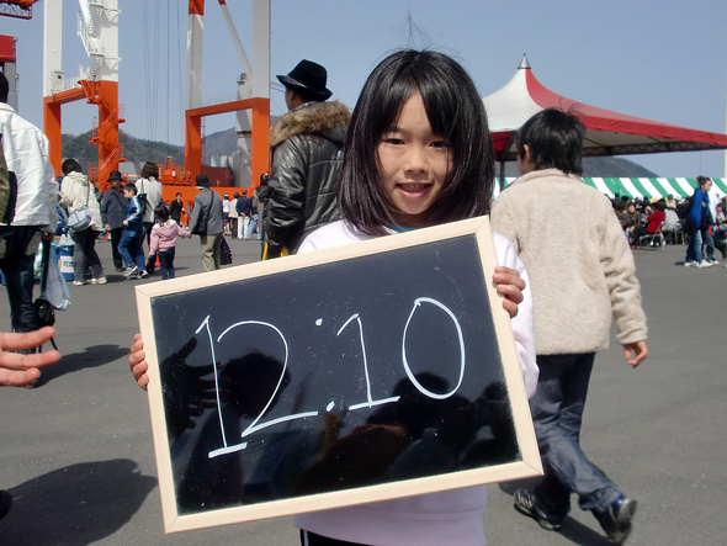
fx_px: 819
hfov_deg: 47.8
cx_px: 364
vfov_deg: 36.8
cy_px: 273
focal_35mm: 39
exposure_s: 1/200
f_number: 9.1
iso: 64
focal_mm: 6.51
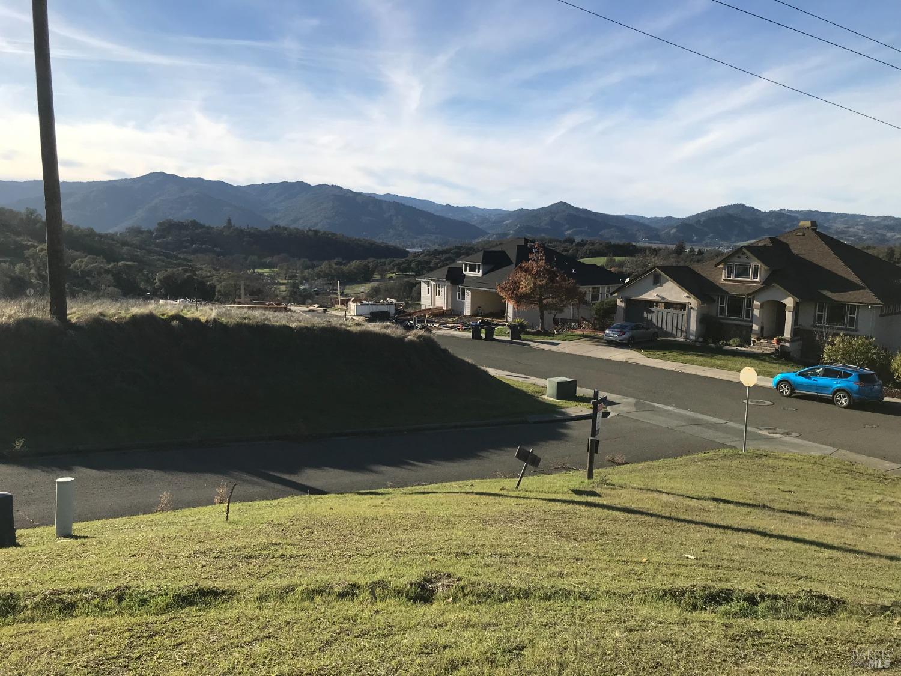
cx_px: 450
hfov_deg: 63.4
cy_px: 338
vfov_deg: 49.7
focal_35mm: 28
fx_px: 729
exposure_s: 1/3096
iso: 20
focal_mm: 3.99
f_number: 1.8
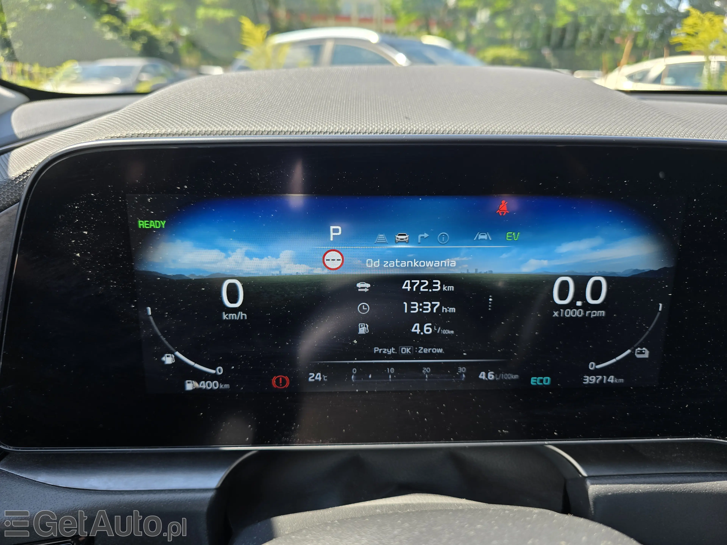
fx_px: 483
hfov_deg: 73.9
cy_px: 272
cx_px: 364
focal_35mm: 23
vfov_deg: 58.9
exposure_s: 1/180
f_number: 1.7
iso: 25
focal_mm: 6.3
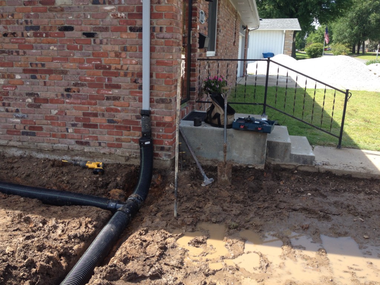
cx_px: 190
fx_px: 384
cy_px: 142
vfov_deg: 40.7
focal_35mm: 35
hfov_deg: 52.6
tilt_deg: -13.7
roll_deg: -0.4
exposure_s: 1/438
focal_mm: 4.28
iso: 50
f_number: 2.4
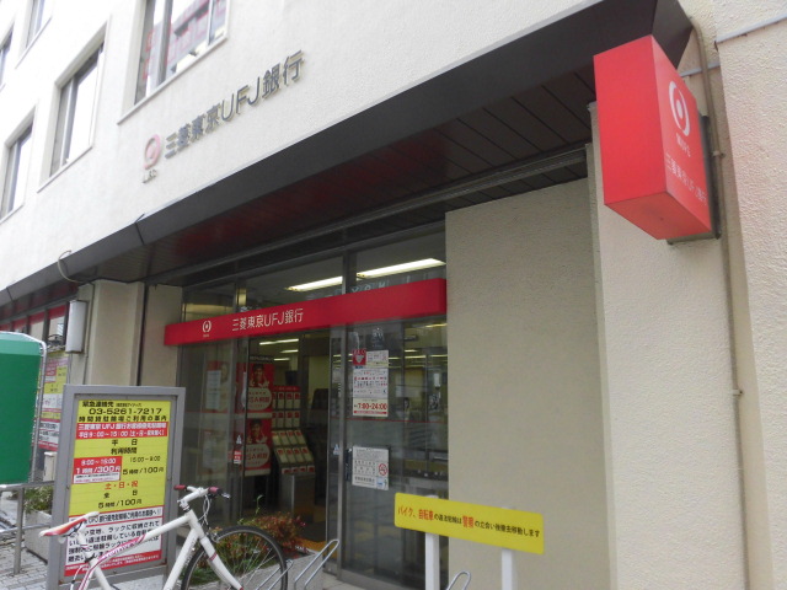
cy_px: 295
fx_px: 546
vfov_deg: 56.8
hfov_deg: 71.6
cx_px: 394
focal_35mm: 24
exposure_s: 1/250
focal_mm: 4.3
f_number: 3.1
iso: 100
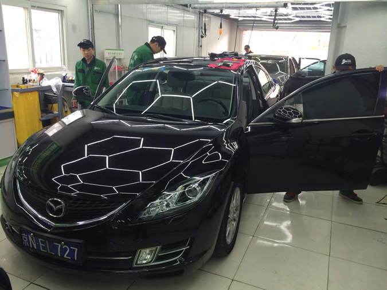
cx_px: 194
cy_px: 145
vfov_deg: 46.8
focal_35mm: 30
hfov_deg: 60.0
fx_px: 335
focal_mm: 4.12
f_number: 2.2
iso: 40
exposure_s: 1/33
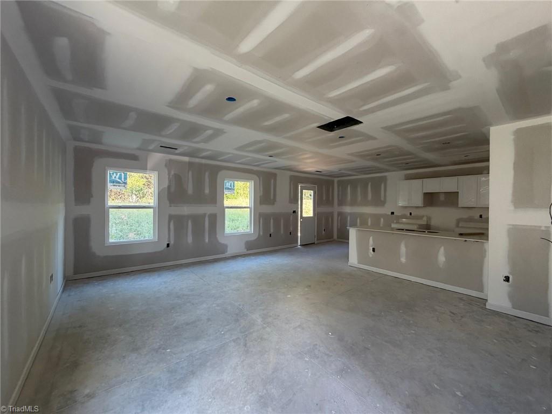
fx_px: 223
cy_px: 207
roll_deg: -1.2
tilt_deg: -0.9
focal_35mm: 14
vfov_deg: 85.7
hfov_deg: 102.1
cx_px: 276
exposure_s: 1/121
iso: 250
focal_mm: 2.22
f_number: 2.2
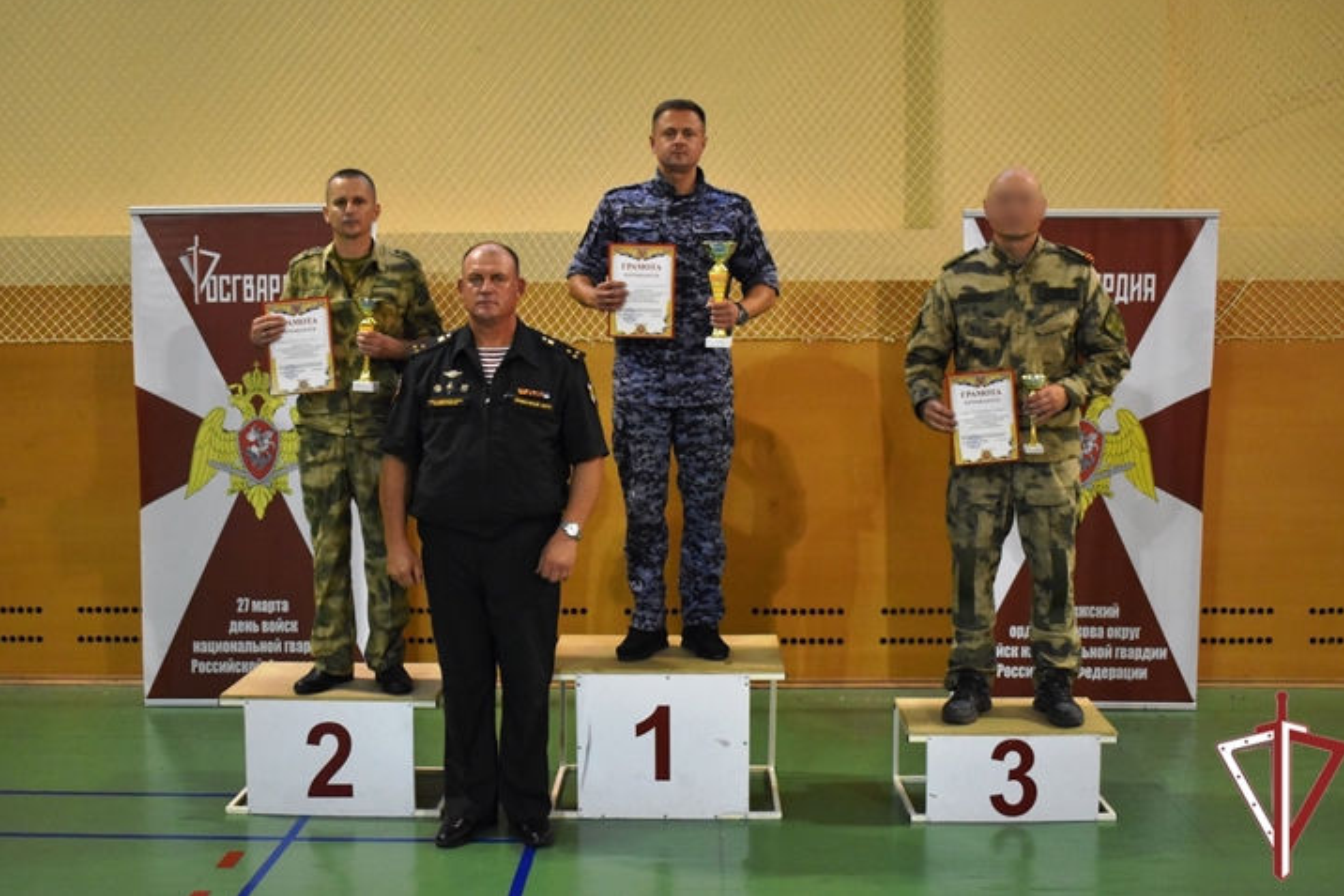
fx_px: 1642
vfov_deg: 30.5
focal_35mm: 44
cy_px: 428
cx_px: 657
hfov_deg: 44.5
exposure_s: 1/200
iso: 3200
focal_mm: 28
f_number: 4.2
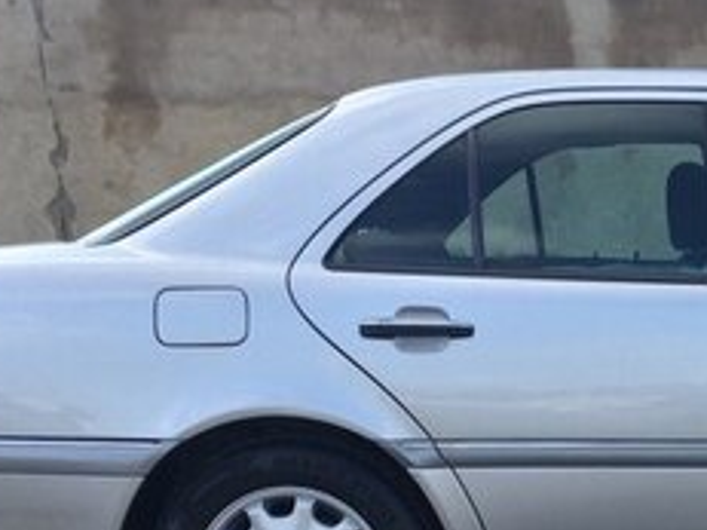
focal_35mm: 83
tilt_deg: -12.6
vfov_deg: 17.2
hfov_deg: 22.0
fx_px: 1694
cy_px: 581
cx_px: 817
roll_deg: +2.1
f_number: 2.2
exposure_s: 1/838
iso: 32
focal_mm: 4.15
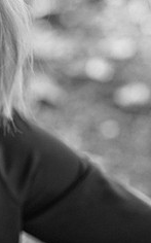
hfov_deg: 6.0
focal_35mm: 213
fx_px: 1406
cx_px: -126
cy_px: 52
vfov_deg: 9.8
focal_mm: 85
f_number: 3.2
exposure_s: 1/320
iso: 200
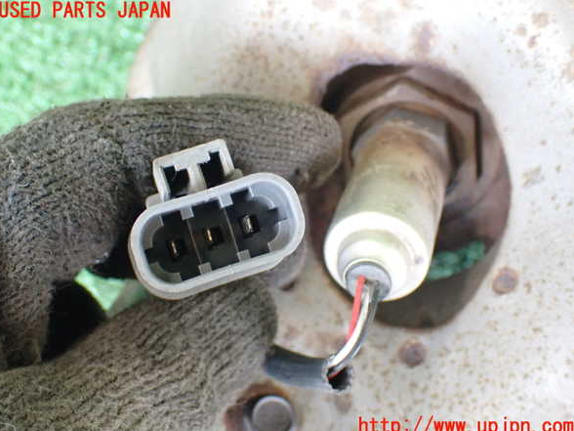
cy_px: 219
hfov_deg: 37.5
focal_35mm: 51
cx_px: 286
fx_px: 846
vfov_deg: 28.6
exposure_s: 1/50
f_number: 3.2
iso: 1000
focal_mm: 9.01
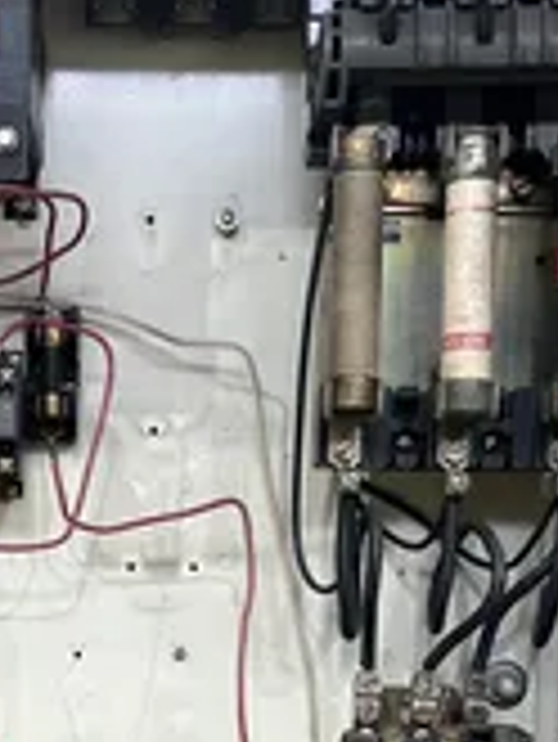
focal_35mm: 63
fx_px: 1352
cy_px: 679
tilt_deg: -3.1
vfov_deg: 29.3
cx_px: 76
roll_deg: +0.1
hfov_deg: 22.8
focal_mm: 5.7
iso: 200
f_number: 1.5
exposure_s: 1/60
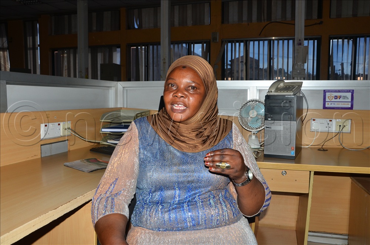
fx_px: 323
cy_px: 122
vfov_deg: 41.5
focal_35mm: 32
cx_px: 185
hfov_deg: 59.6
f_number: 13
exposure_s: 1/250
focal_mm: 21
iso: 400
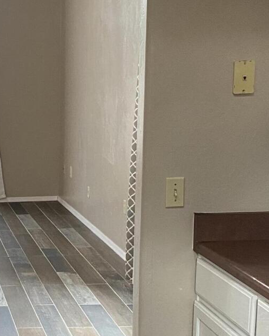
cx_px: -67
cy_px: 241
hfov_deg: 18.1
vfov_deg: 23.7
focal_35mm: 80
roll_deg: +2.0
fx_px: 795
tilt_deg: -10.8
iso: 200
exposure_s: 1/60
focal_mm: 4.25
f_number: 1.8
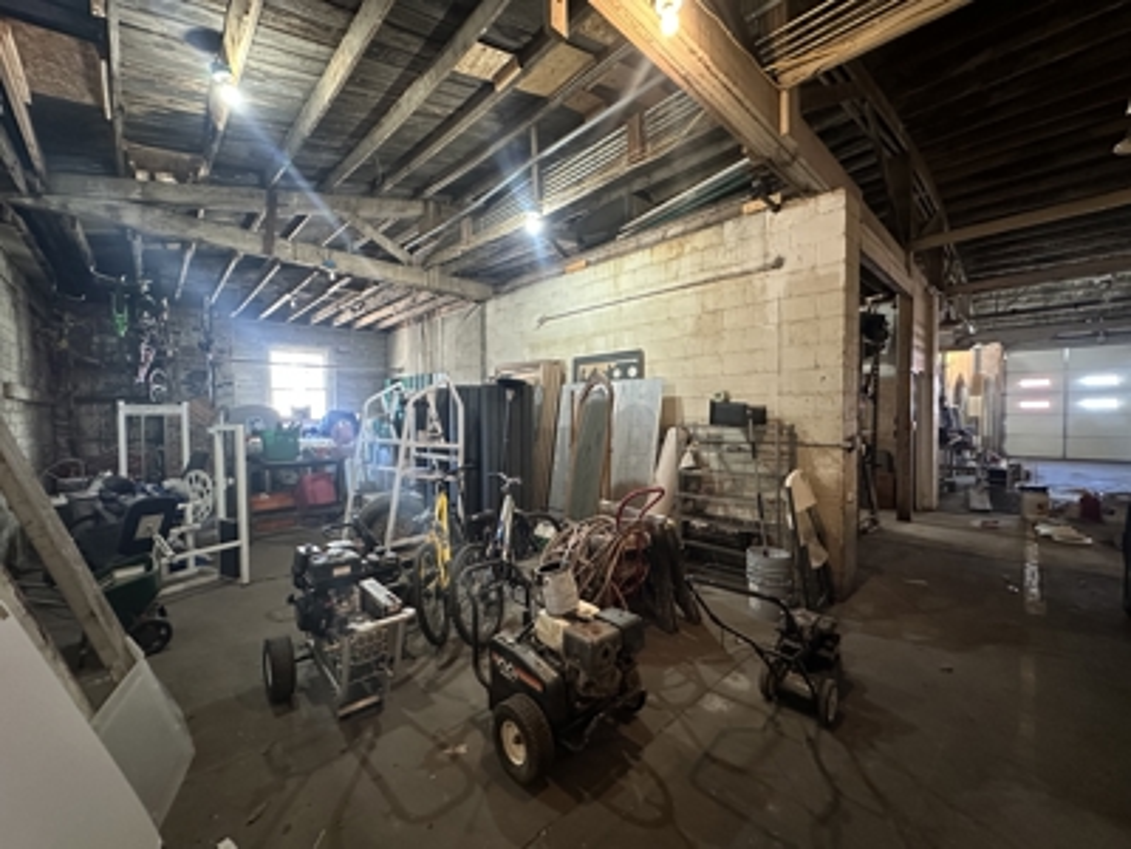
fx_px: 457
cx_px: 566
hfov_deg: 102.1
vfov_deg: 85.7
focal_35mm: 14
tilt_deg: -1.7
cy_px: 424
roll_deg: +0.5
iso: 800
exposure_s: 1/60
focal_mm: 2.22
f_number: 2.2
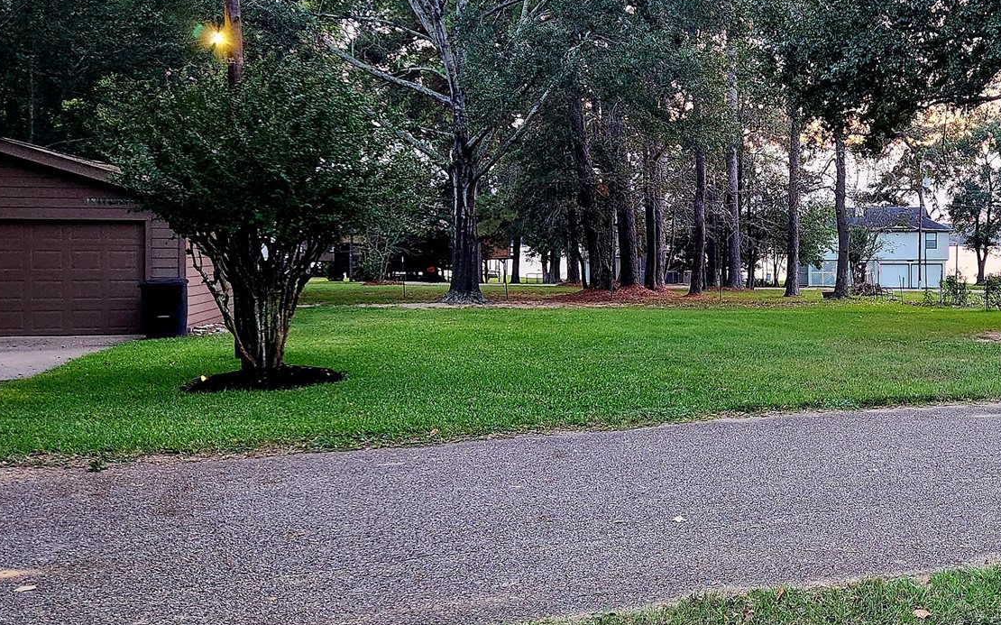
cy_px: 275
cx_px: 825
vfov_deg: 28.5
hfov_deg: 42.1
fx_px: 1227
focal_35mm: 45
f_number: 1.8
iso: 400
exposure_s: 1/120
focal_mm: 5.4
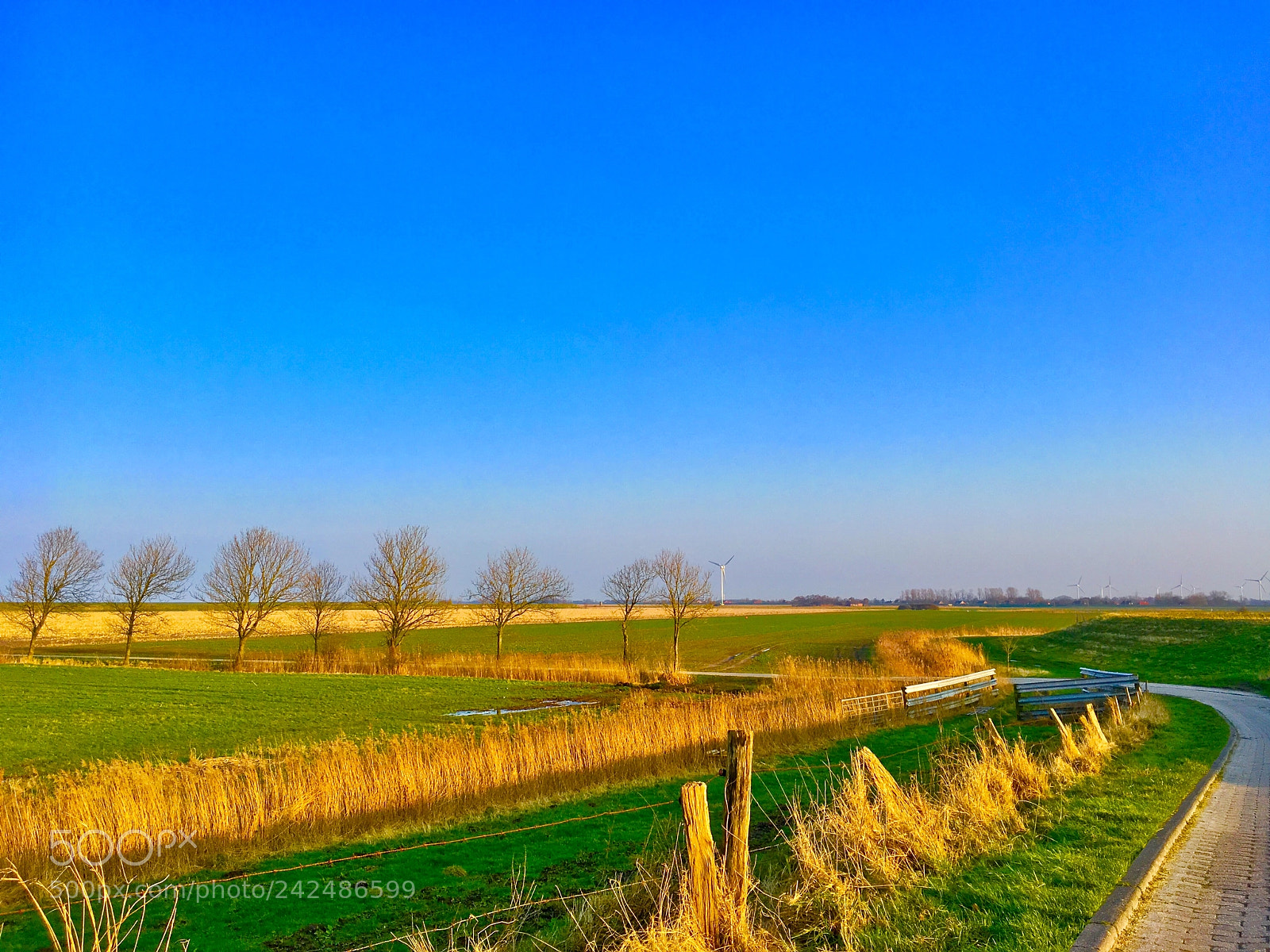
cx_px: 635
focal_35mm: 29
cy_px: 476
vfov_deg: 48.2
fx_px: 1064
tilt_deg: +6.3
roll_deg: +0.5
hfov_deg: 61.7
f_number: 2.2
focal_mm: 4.15
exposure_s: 1/686
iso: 25
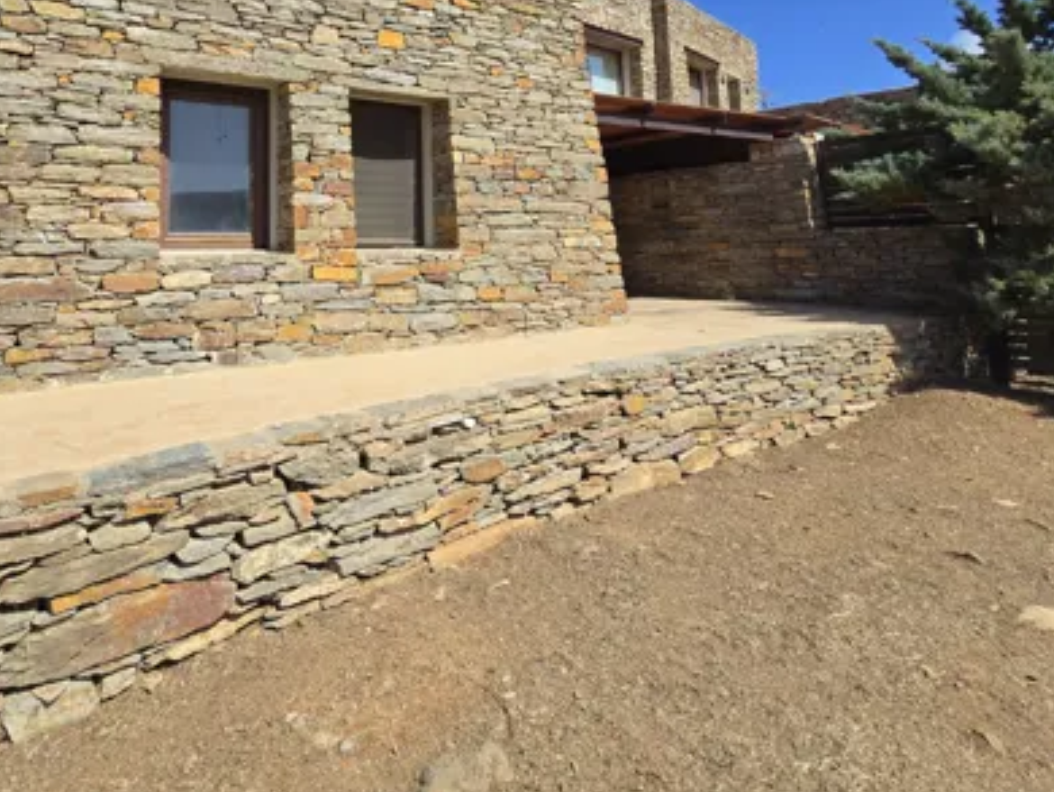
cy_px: 208
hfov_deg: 80.6
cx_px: 416
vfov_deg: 62.6
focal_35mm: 20
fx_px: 609
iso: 50
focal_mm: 2.2
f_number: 2.2
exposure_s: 1/3042
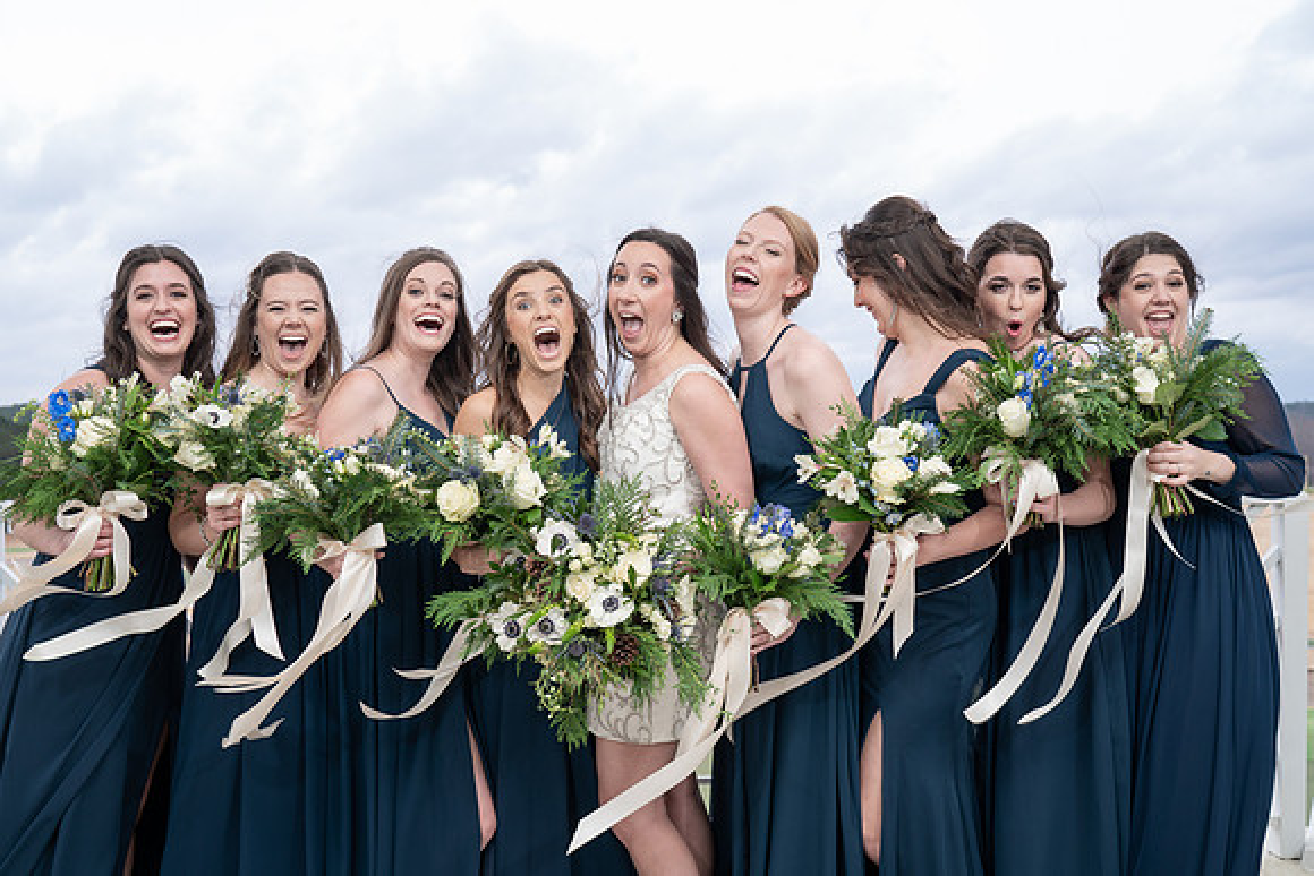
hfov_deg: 52.4
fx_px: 1335
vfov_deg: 36.3
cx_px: 628
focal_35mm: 37
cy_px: 458
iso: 64
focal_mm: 35
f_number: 4
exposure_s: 1/250
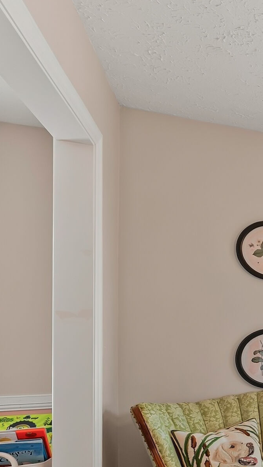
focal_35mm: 43
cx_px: 569
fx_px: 533
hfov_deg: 17.0
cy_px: 339
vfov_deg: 46.0
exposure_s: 1/30
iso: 2000
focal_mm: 16
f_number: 6.3
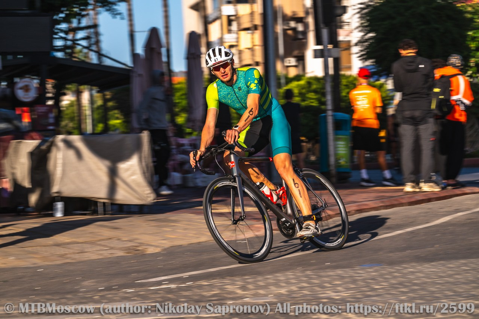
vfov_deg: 9.1
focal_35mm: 150
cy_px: 160
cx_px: 240
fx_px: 1995
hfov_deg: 13.7
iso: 50
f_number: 10
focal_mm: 150
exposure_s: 1/160
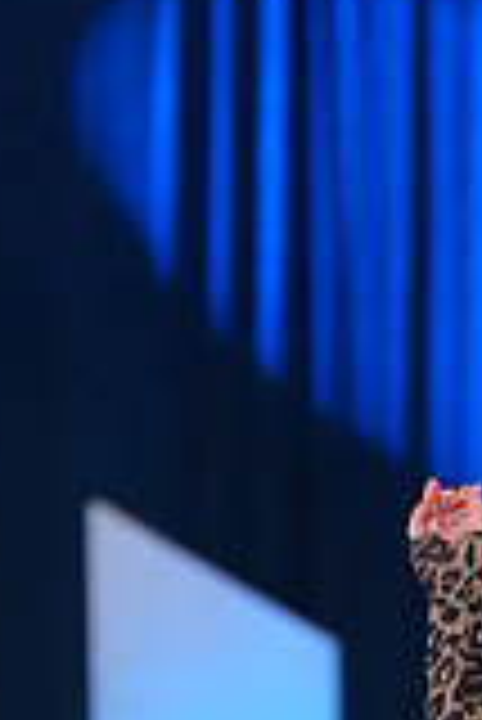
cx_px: 800
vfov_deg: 4.7
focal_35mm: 436
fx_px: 8737
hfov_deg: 3.1
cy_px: 1094
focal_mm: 120
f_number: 2.8
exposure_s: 1/400
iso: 2000
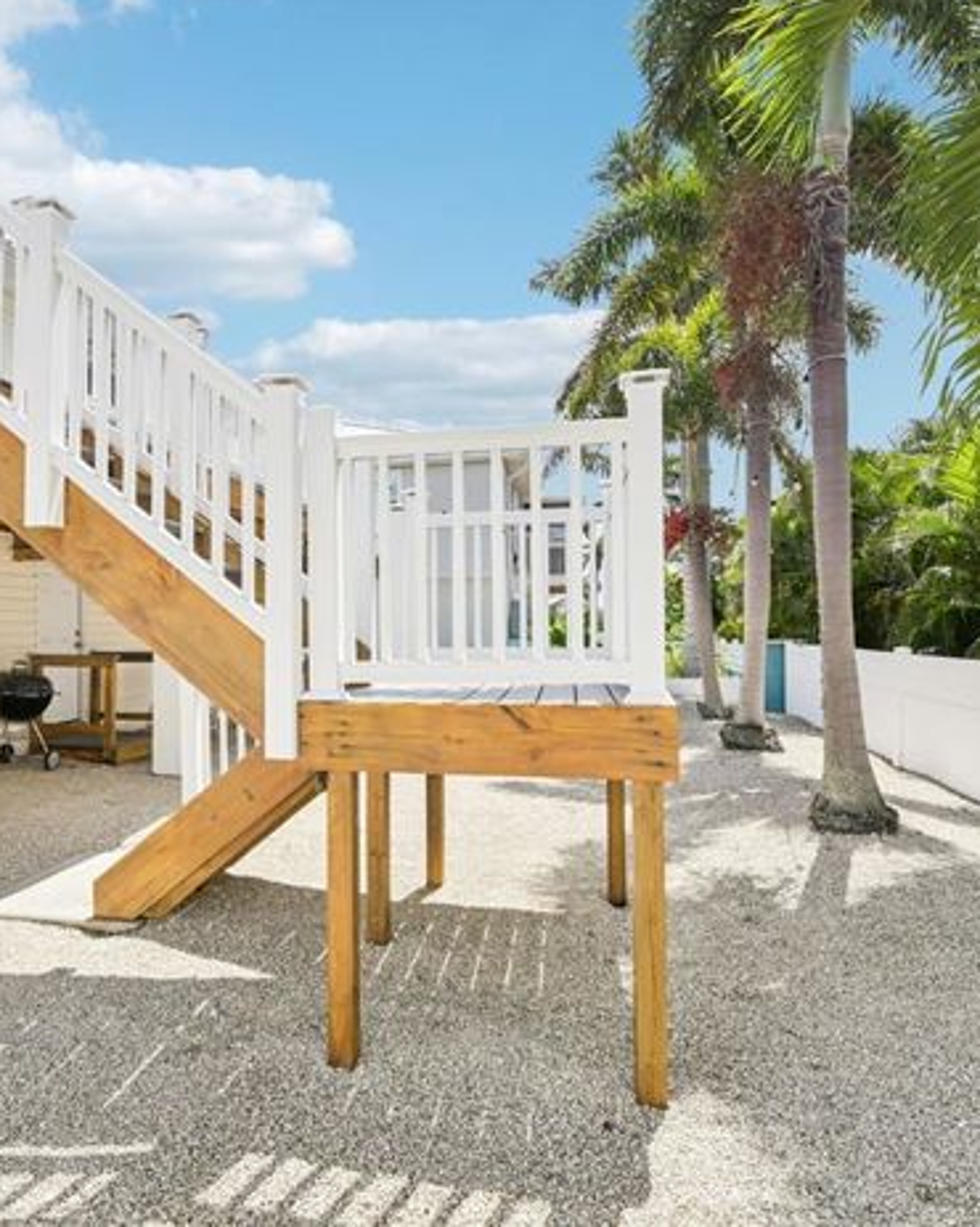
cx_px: 359
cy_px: 608
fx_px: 726
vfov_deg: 80.4
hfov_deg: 66.9
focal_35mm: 20
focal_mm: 14
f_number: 8
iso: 400
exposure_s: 1/1600
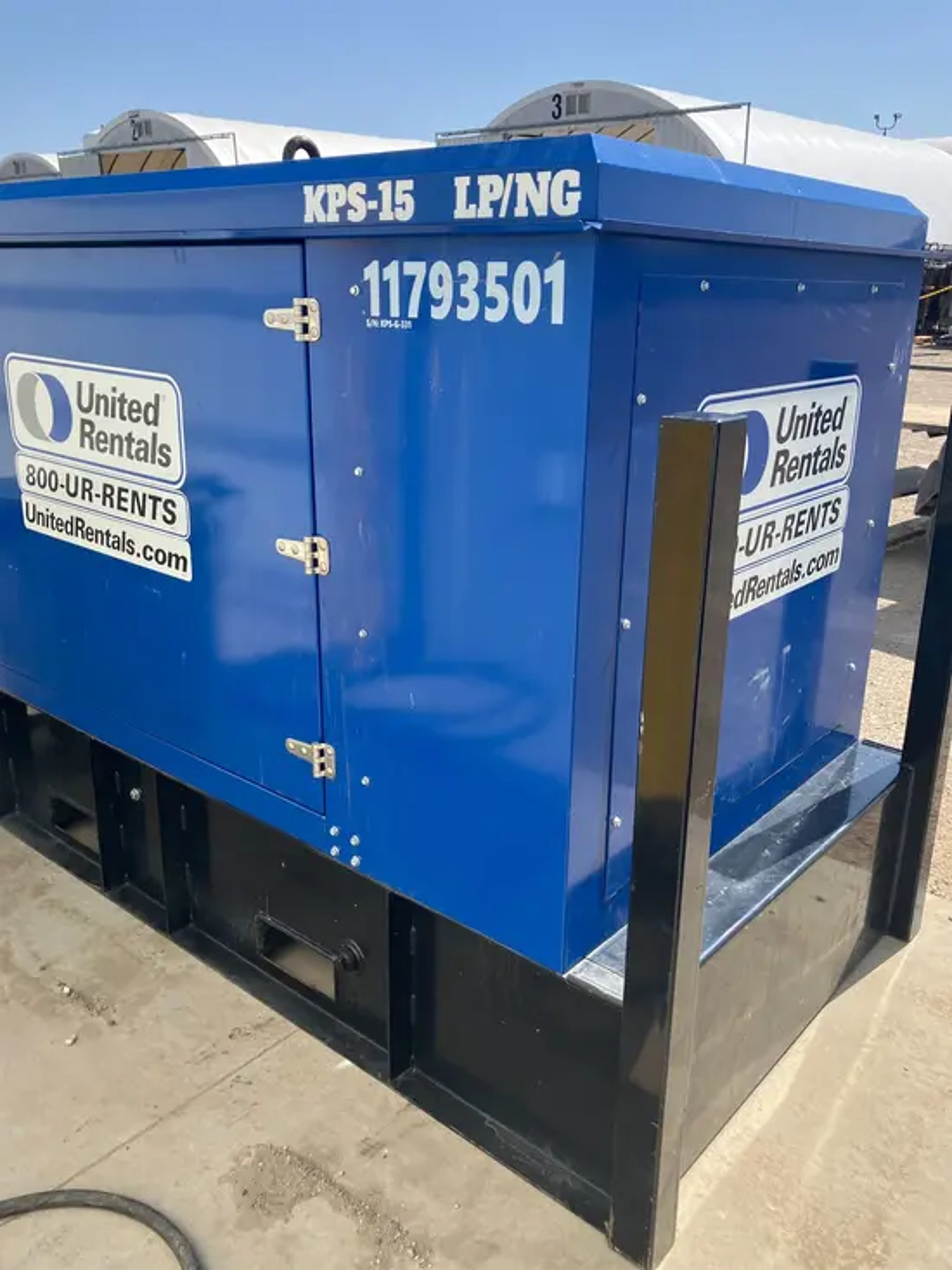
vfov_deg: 63.4
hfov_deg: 49.8
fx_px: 1026
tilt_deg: -15.8
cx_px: 476
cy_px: 635
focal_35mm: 28
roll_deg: +0.7
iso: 32
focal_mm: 3.99
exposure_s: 1/852
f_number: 1.8
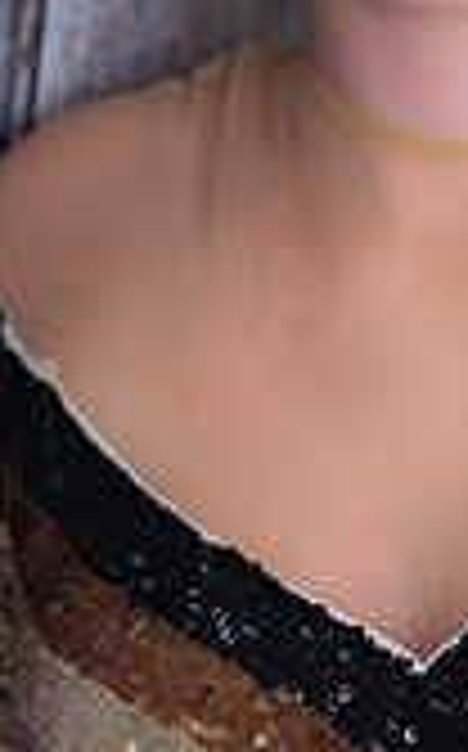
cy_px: 36
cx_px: 450
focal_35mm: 234
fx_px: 4788
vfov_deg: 8.9
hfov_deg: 5.6
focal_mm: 85
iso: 80
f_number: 2.8
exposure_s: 1/160
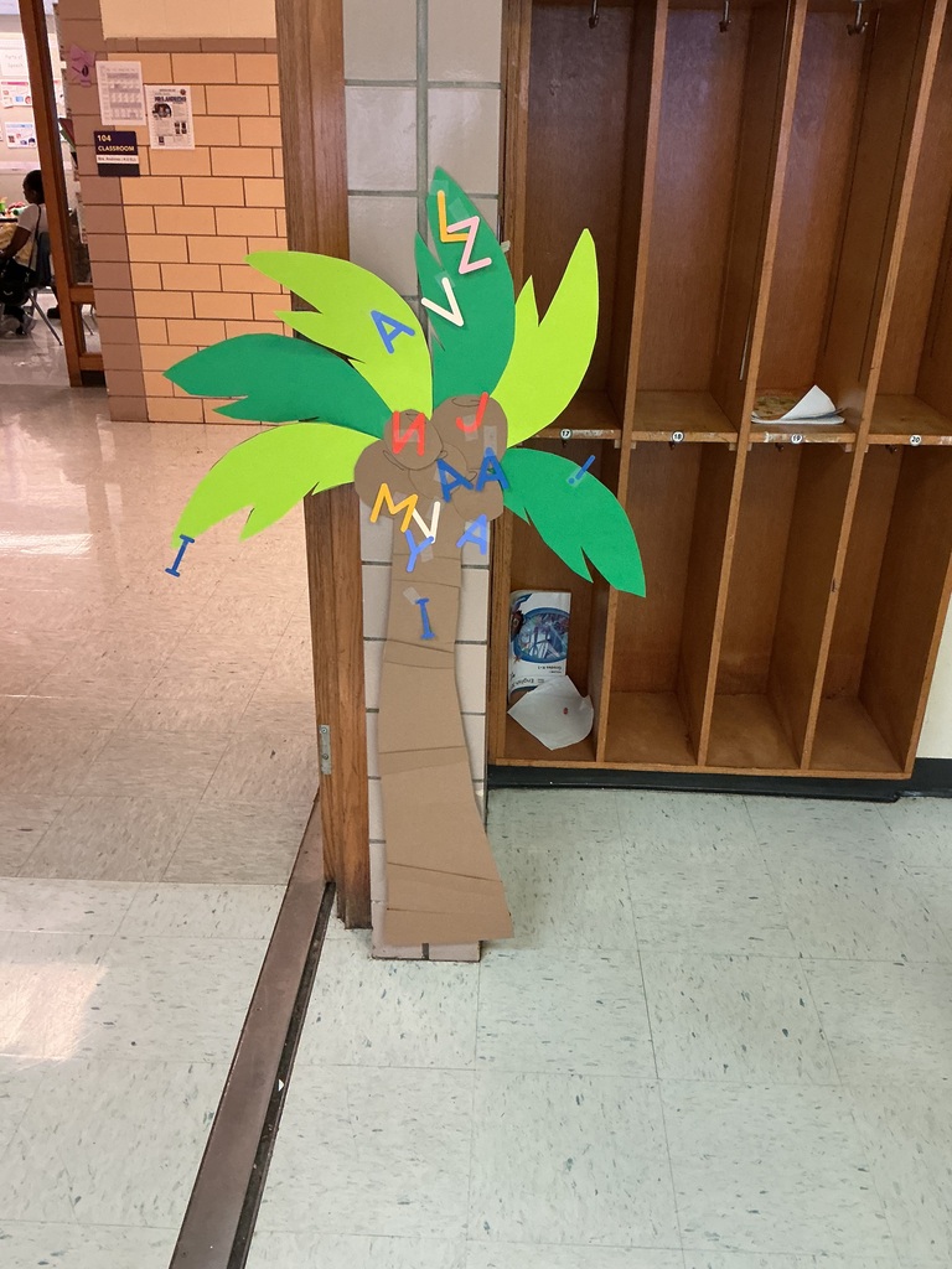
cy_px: 634
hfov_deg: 48.2
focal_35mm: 29
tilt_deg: -24.2
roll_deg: -1.4
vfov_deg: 61.7
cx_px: 476
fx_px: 1063
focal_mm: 3
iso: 200
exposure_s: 1/50
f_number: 1.8
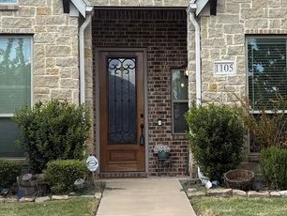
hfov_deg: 22.3
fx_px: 722
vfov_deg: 17.0
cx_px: 207
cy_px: 115
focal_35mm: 87
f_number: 1.6
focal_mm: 5.96
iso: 64
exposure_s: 1/1901
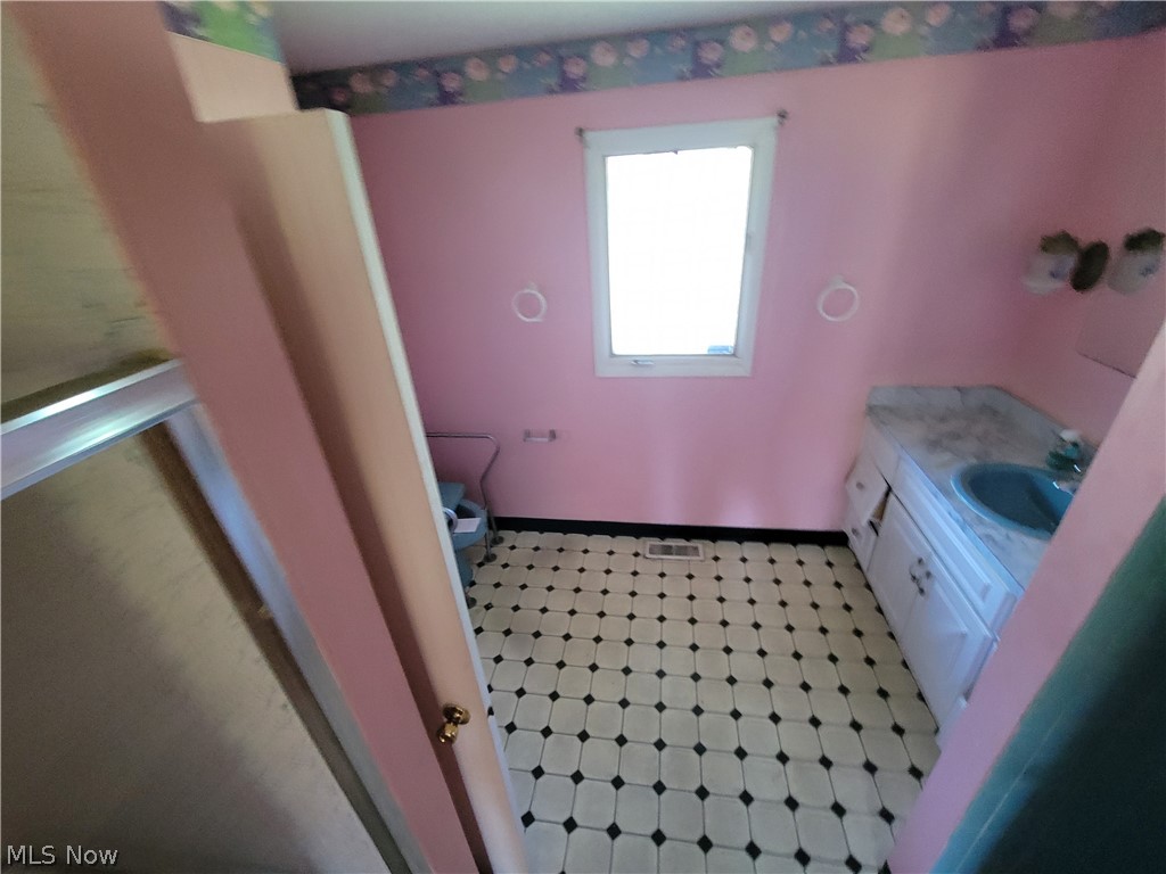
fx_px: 438
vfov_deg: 89.9
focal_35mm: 13
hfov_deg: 106.2
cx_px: 583
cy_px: 437
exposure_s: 1/30
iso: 400
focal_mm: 2.2
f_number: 2.2
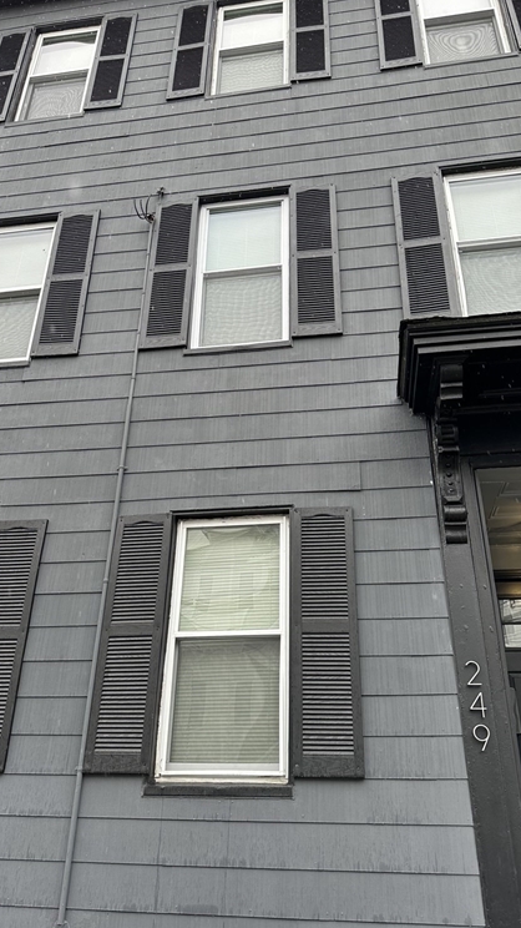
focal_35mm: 27
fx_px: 664
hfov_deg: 42.9
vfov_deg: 69.9
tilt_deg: +26.8
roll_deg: -2.7
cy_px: 466
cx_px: 270
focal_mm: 6.86
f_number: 1.78
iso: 64
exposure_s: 1/163
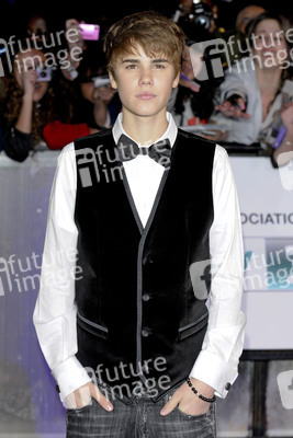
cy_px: 219
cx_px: 146
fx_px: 1464
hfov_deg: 11.4
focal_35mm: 120
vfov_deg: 17.1
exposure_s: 1/160
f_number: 4.5
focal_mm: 80
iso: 320
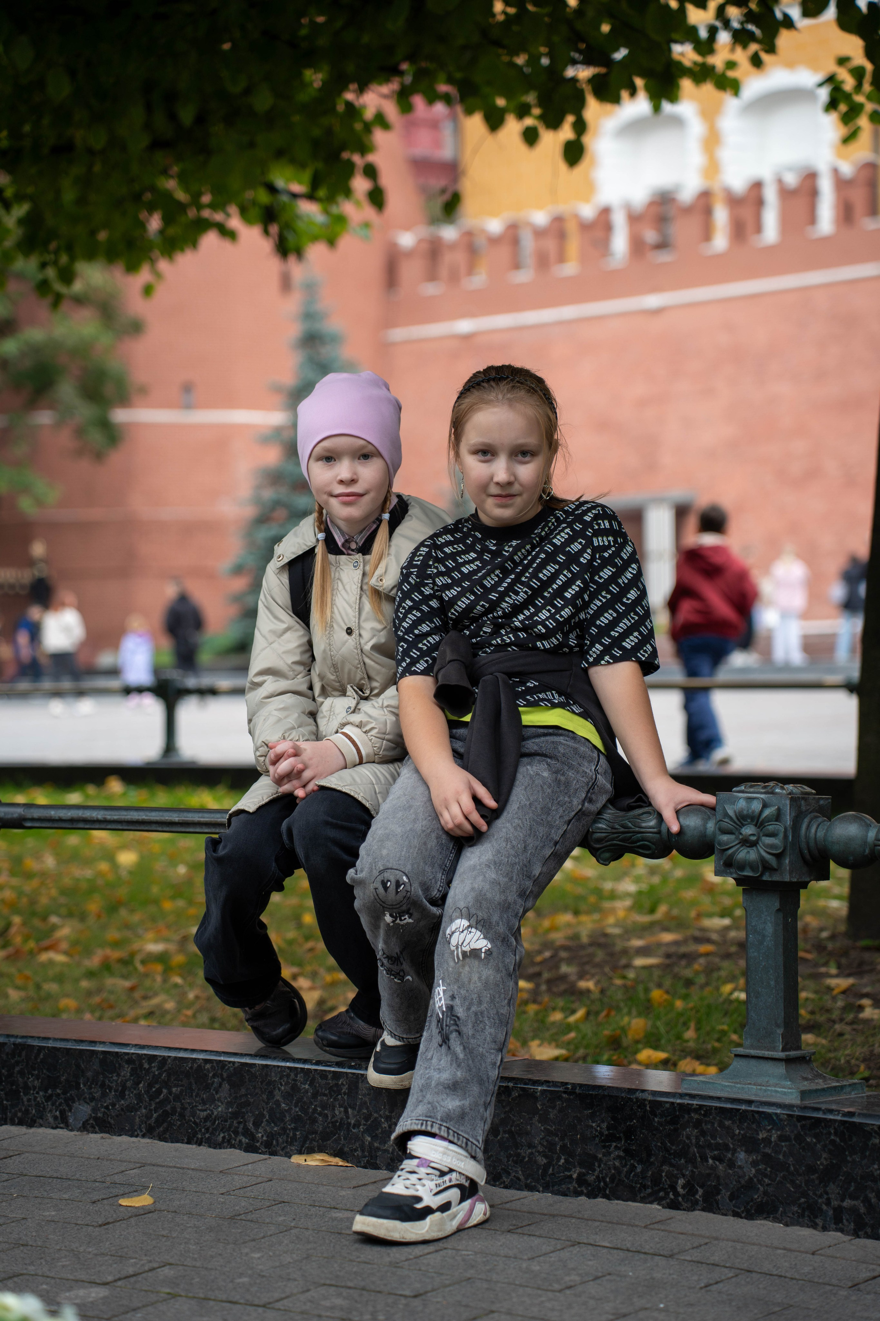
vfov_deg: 27.0
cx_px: 440
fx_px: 2750
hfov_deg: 18.2
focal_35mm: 75
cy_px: 660
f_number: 2.8
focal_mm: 75
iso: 125
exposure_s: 1/200
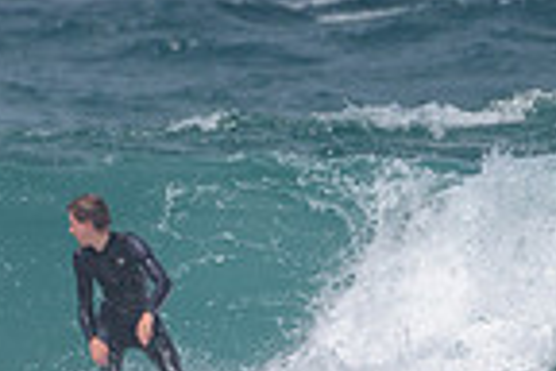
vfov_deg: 0.6
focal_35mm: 2471
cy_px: 349
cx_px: 200
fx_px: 38160
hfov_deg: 0.8
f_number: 5.6
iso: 72
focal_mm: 500
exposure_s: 1/2000
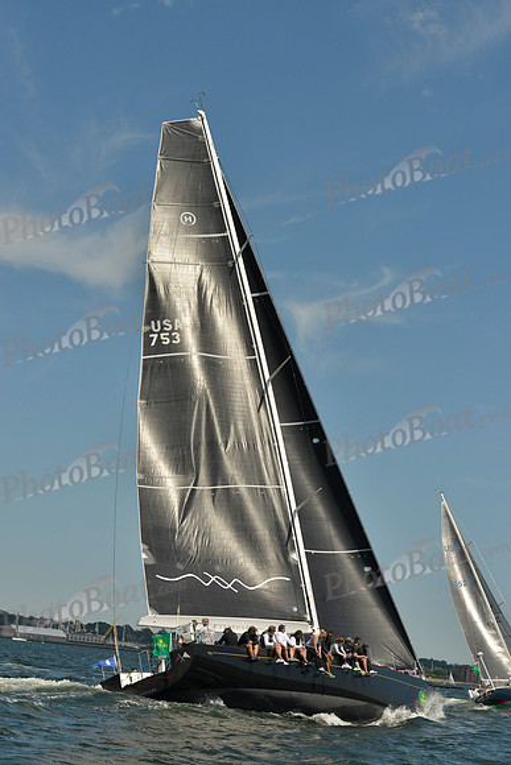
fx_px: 1489
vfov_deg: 28.8
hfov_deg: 19.5
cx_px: 256
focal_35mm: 70
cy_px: 382
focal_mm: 70
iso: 280
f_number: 9
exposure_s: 1/1600
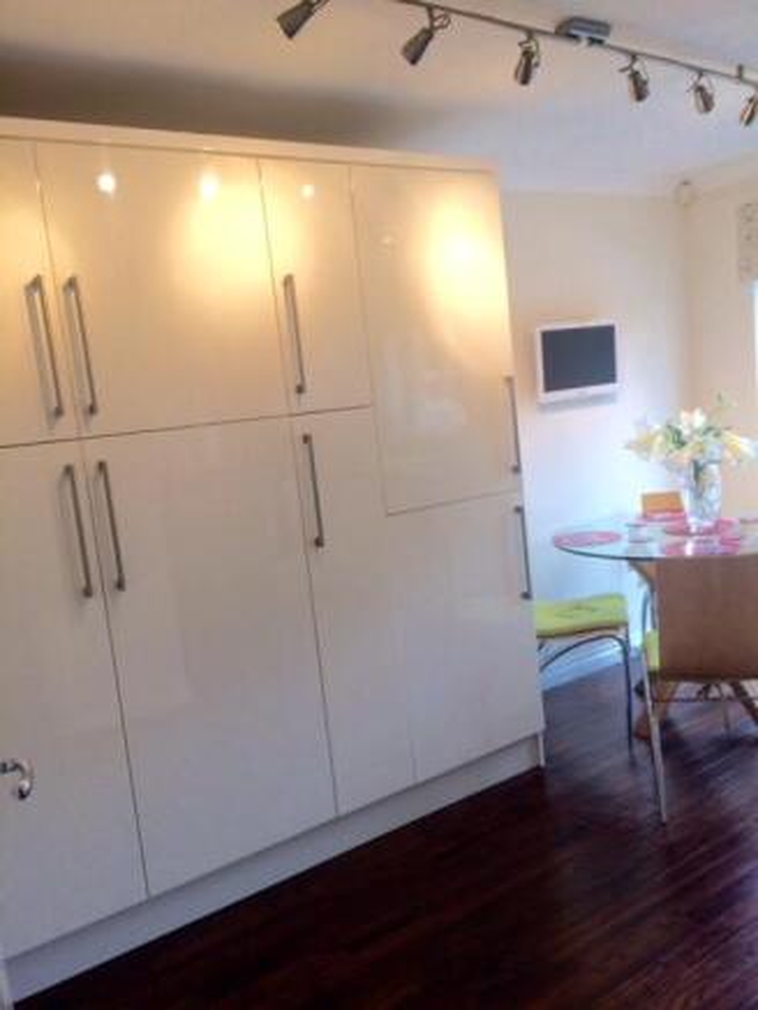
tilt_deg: -6.8
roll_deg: +7.6
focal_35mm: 29
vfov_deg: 61.6
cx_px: 379
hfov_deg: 48.2
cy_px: 505
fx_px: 846
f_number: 2.2
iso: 40
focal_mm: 4.15
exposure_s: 1/50
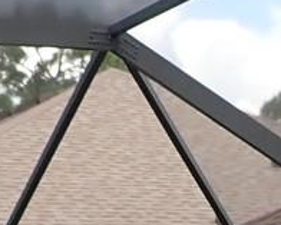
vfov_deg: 7.4
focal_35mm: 199
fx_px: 1656
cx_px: 259
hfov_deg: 9.7
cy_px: 497
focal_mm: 4.5
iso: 100
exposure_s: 1/400
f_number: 2.8
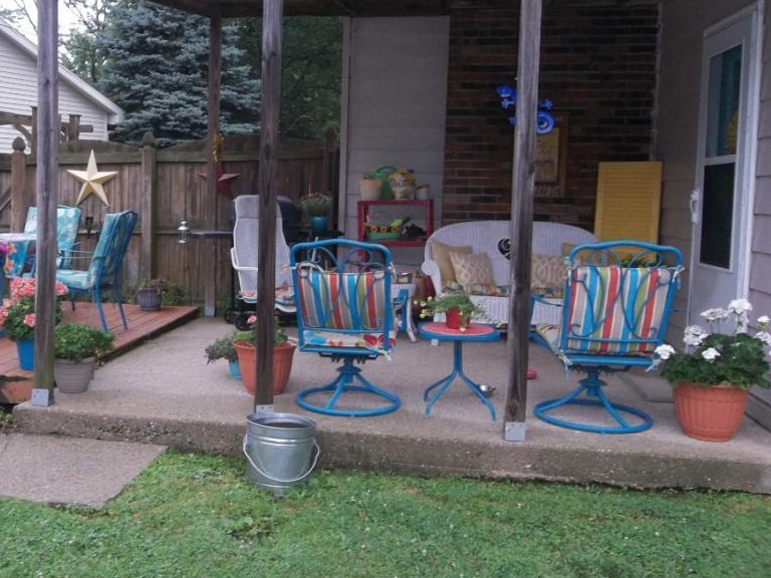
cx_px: 258
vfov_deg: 39.6
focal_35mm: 36
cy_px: 245
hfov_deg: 50.4
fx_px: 802
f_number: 3.5
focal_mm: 4.9
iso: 160
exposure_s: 1/60
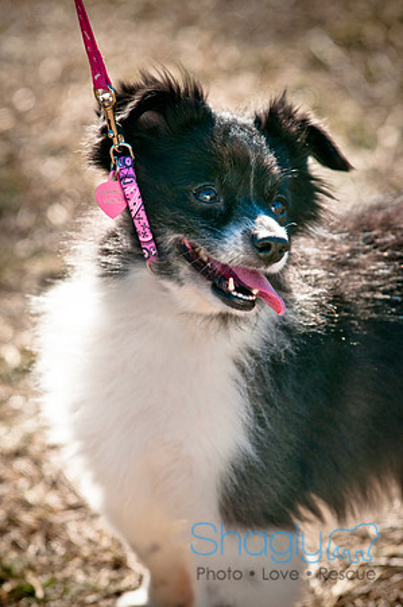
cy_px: 304
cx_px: 202
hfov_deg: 4.6
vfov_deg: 6.9
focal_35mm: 300
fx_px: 5049
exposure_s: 1/1000
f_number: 5
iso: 200
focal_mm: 200
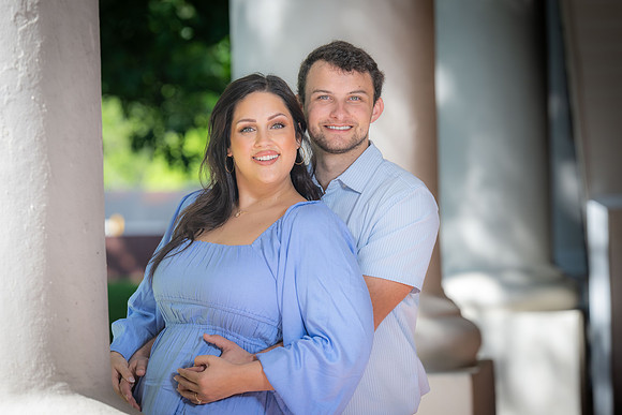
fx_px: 3024
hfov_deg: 11.7
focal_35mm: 175
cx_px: 311
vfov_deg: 7.9
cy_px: 208
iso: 100
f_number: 5
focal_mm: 175
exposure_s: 1/160
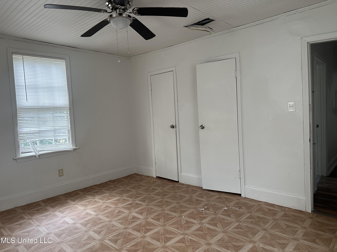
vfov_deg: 56.8
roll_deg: +3.0
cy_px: 126
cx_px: 168
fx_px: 234
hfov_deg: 71.6
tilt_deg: -2.8
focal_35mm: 24
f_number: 1.78
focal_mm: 6.86
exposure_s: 1/91
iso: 250
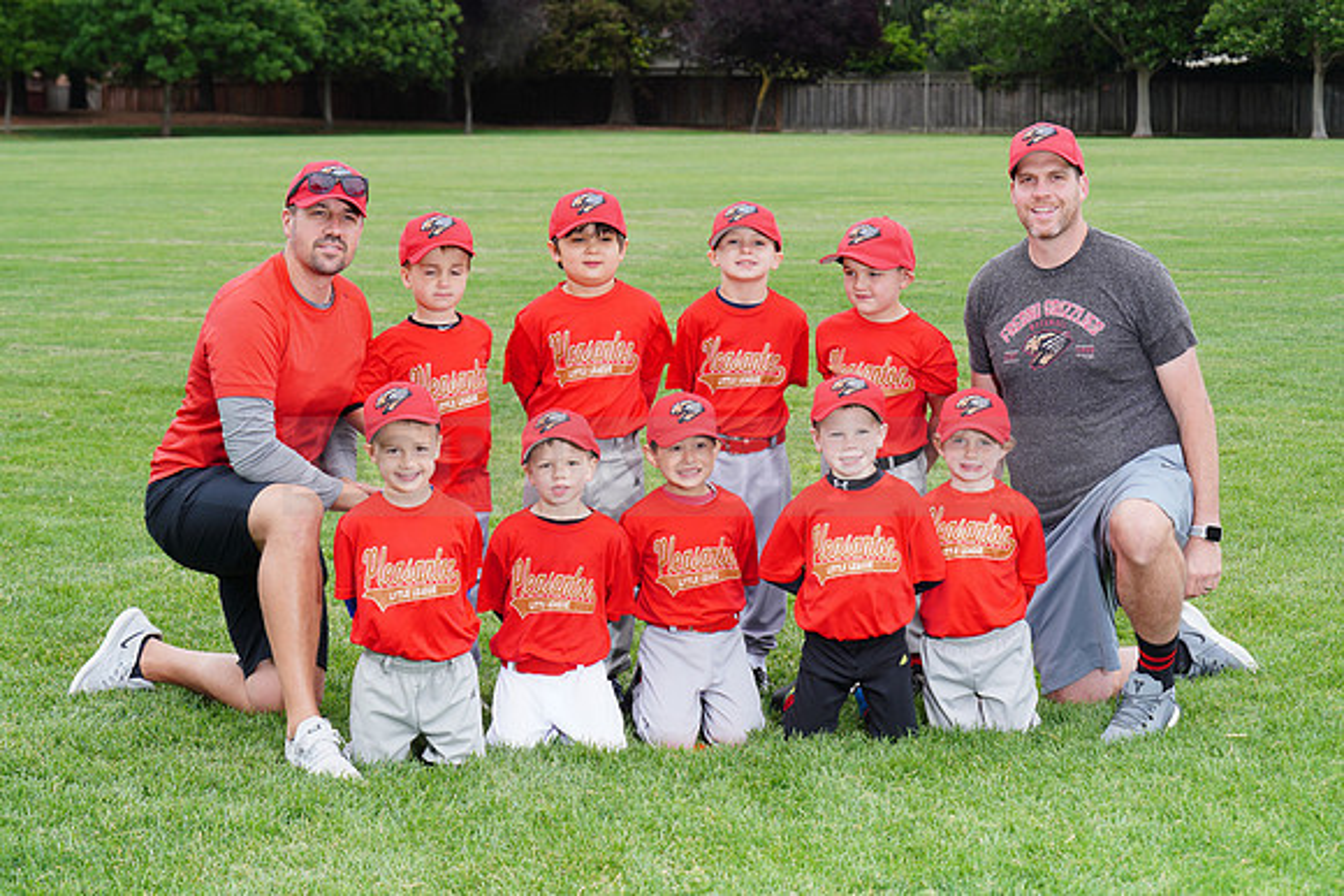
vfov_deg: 16.3
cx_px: 672
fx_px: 3137
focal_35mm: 84
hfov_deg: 24.2
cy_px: 448
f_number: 9
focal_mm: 84
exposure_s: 1/250
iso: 200
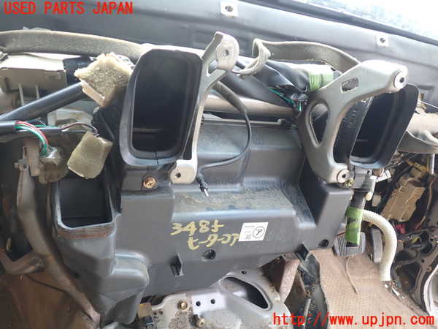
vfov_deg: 46.8
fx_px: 380
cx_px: 219
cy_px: 164
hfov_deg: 60.0
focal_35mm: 30
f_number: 2.3
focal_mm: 5.4
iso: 100
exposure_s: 1/60
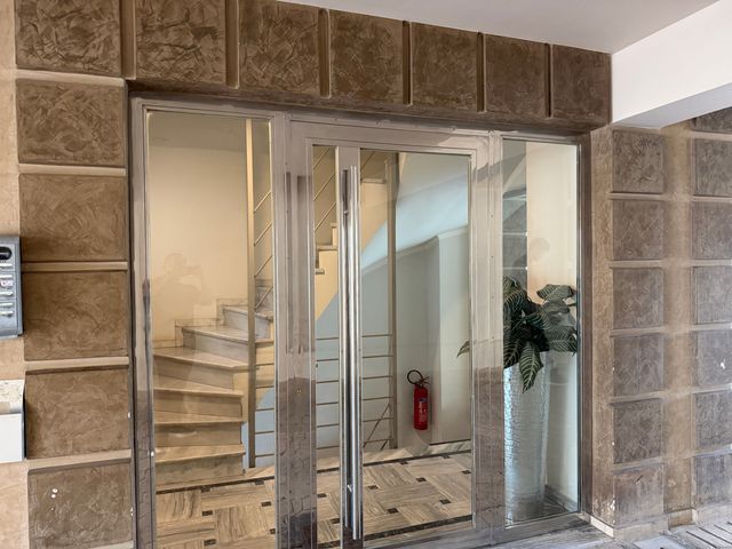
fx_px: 508
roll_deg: +0.6
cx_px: 366
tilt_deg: -1.6
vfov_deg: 56.8
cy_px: 274
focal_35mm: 24
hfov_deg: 71.6
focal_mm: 6.76
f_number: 1.78
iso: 500
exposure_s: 1/60
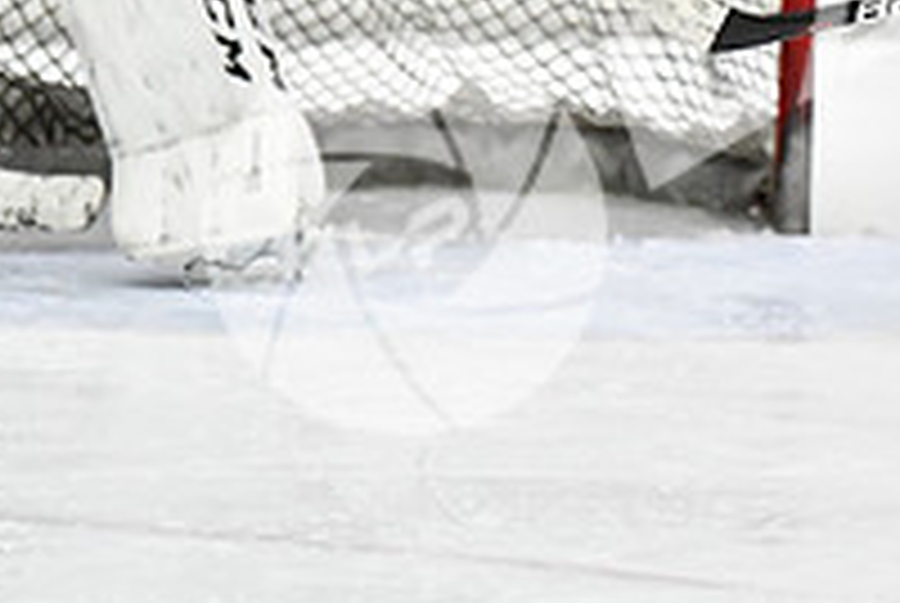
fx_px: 13581
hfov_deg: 3.8
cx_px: 1202
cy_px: -227
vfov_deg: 2.5
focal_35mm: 542
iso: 5000
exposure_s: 1/1250
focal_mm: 125
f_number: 2.8
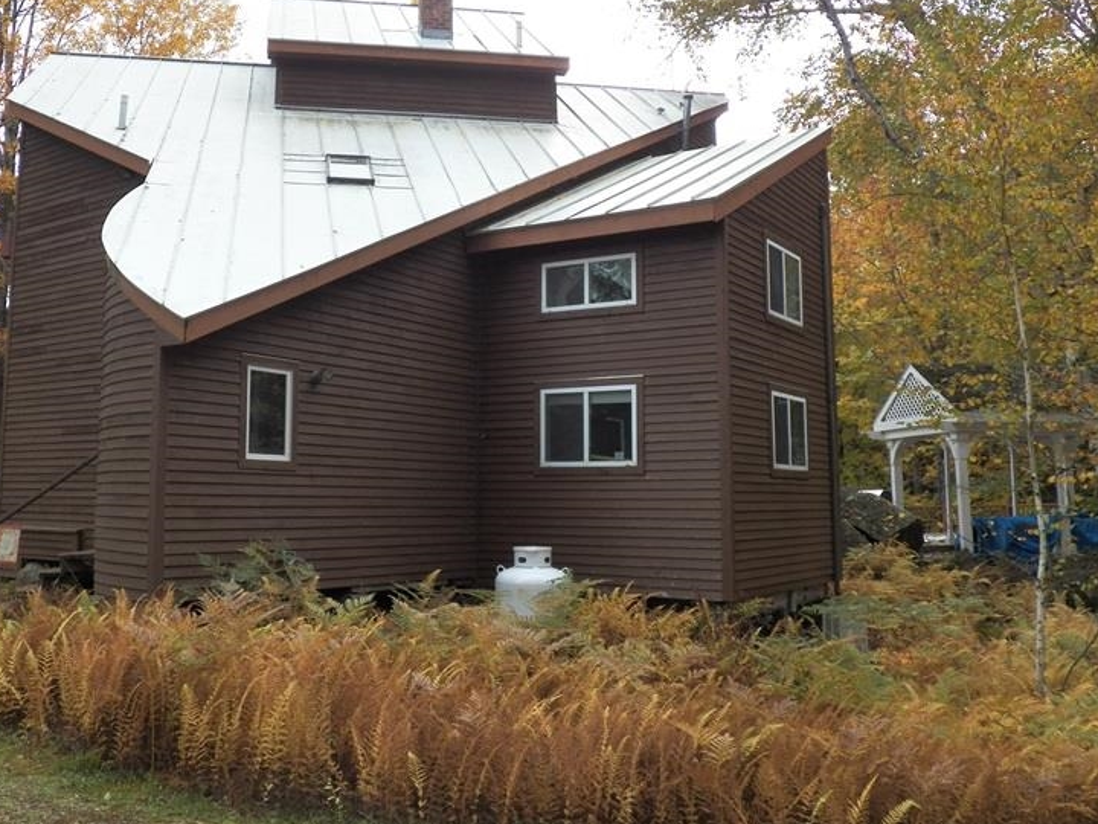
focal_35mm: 35
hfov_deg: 52.4
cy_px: 324
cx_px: 470
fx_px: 1110
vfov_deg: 40.5
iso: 125
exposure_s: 1/500
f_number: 4
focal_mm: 4.9
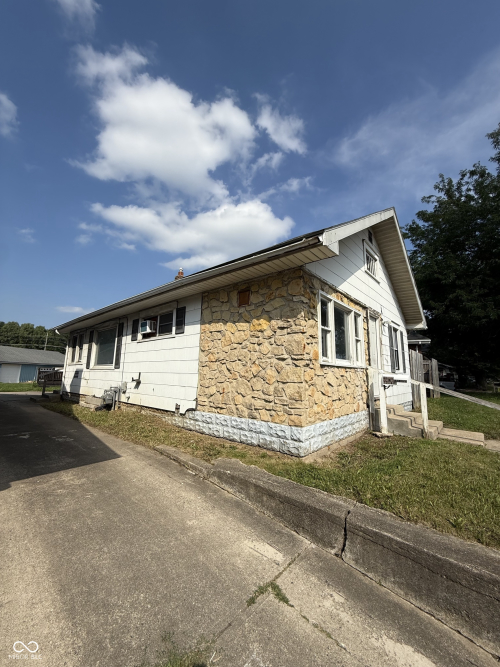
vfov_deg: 102.1
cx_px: 250
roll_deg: -1.3
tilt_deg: +10.2
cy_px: 334
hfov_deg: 85.7
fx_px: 270
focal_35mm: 14
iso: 50
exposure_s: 1/3891
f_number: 2.2
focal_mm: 2.22
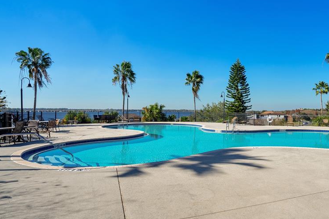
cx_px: 218
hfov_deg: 76.3
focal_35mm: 22
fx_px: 201
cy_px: 109
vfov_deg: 57.2
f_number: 10
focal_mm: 16
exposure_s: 1/250
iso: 100
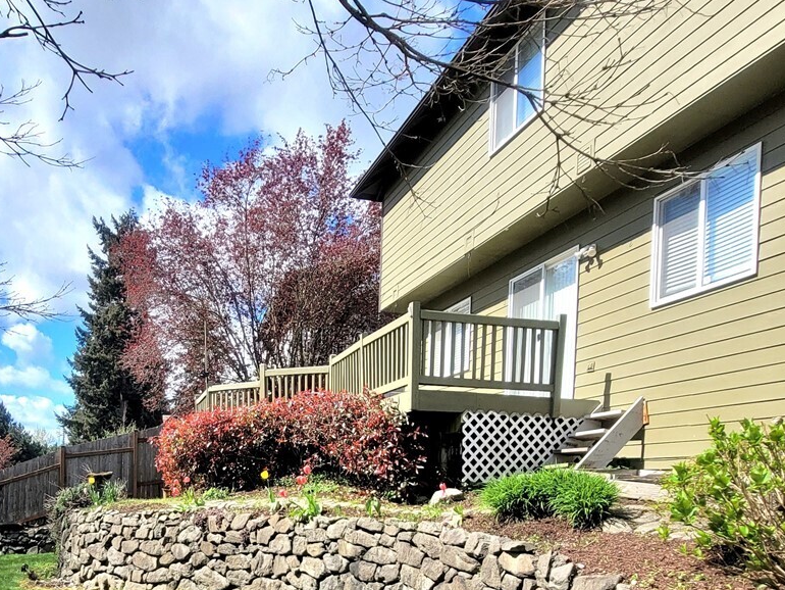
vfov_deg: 47.7
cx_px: 267
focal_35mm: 27
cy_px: 494
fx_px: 612
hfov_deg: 63.8
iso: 40
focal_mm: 1.74
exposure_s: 1/1325
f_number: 2.2
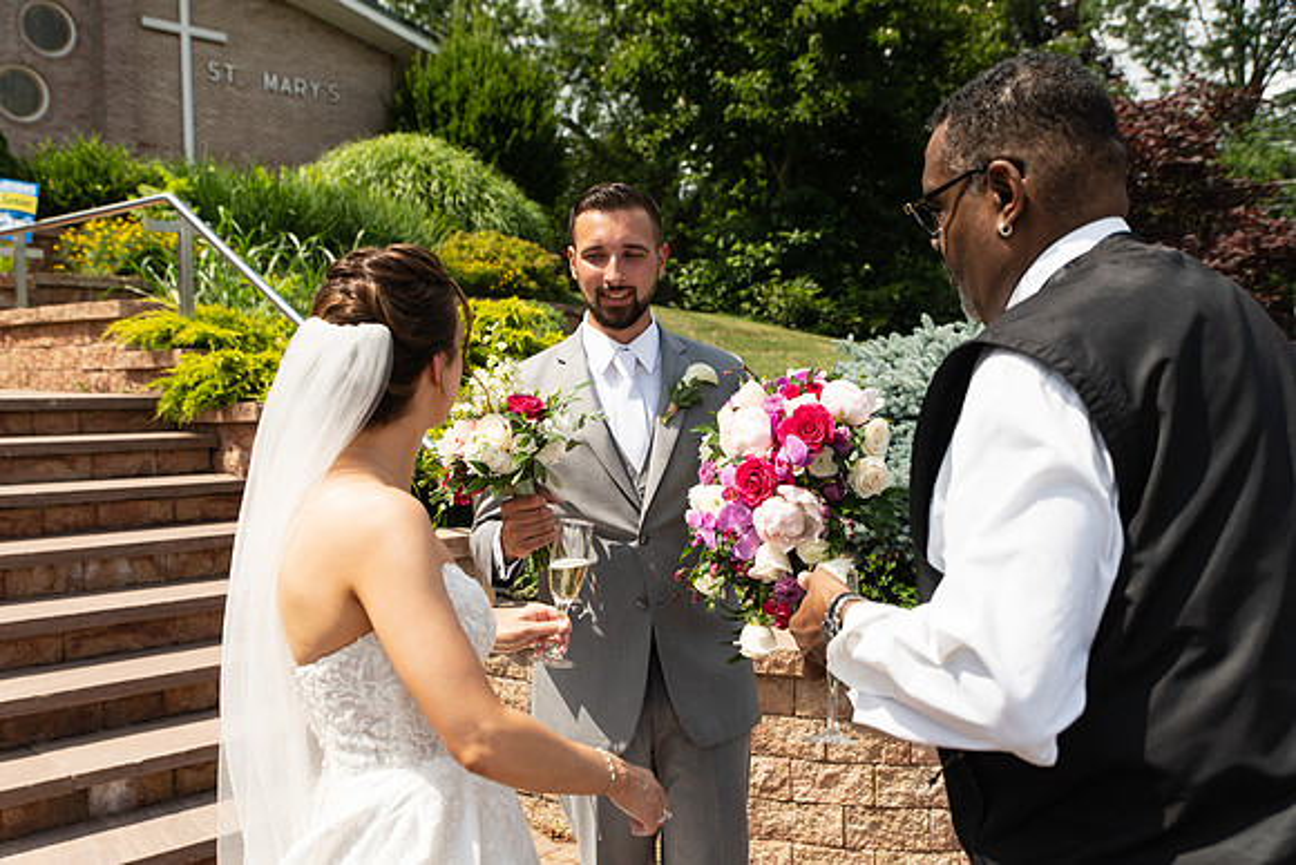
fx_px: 1260
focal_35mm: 35
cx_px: 648
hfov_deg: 54.4
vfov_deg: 37.9
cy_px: 432
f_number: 4
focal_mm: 35
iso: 125
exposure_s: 1/1250
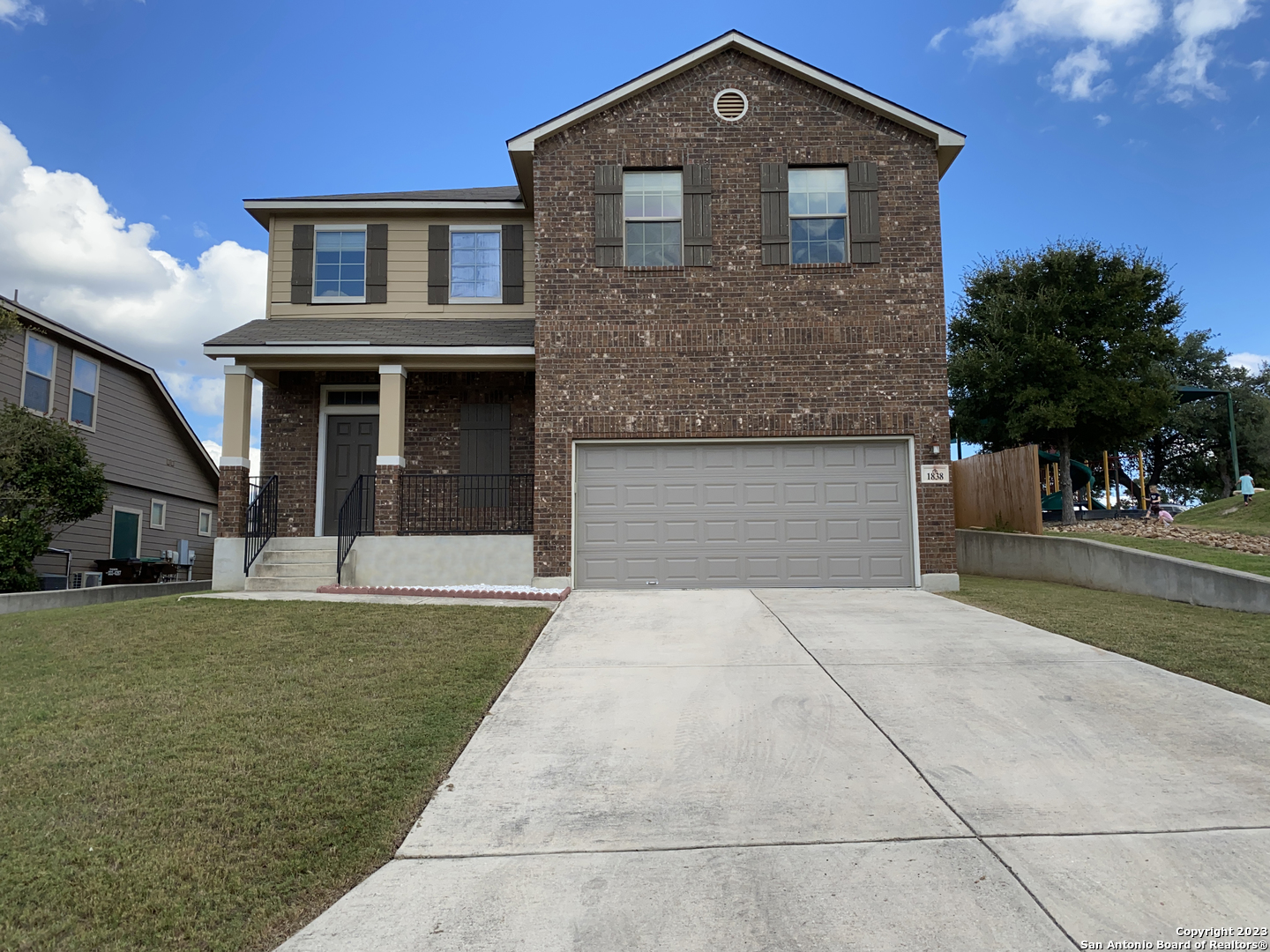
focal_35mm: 26
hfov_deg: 67.3
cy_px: 476
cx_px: 635
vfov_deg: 53.1
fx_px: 954
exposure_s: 1/1218
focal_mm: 4.25
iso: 32
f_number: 1.8
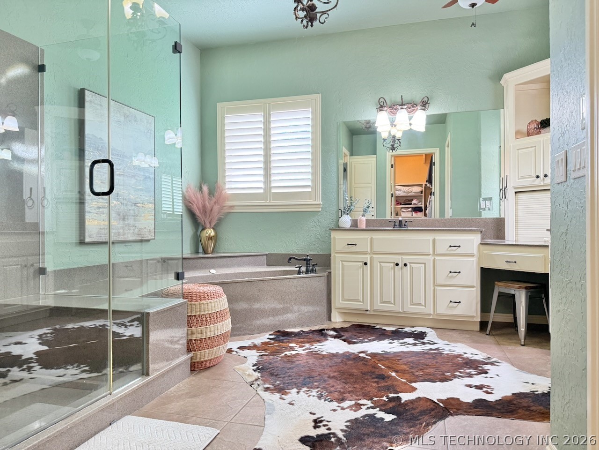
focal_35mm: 24
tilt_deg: -0.4
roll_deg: -0.4
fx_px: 415
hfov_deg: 71.6
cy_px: 225
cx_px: 300
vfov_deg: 56.8
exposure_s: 1/60
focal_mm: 6.76
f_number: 1.78
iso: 400
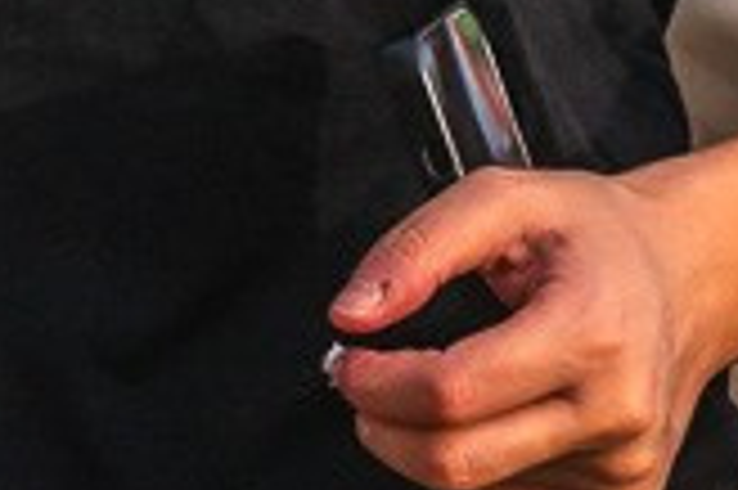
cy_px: -443
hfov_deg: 2.0
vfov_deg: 1.3
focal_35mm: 1053
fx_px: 21565
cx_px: -819
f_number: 7.1
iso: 400
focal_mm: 135
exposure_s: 1/1000
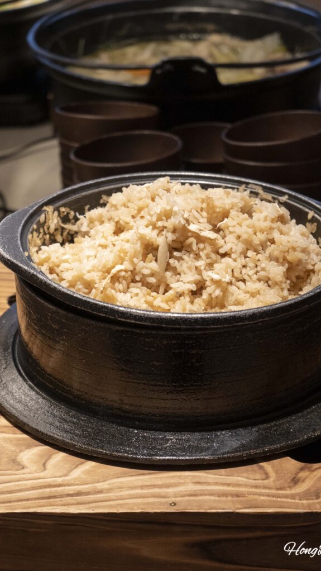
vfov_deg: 33.3
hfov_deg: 19.1
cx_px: 186
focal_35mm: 63
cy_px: 286
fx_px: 953
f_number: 5.6
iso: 5000
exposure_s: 1/160
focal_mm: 60
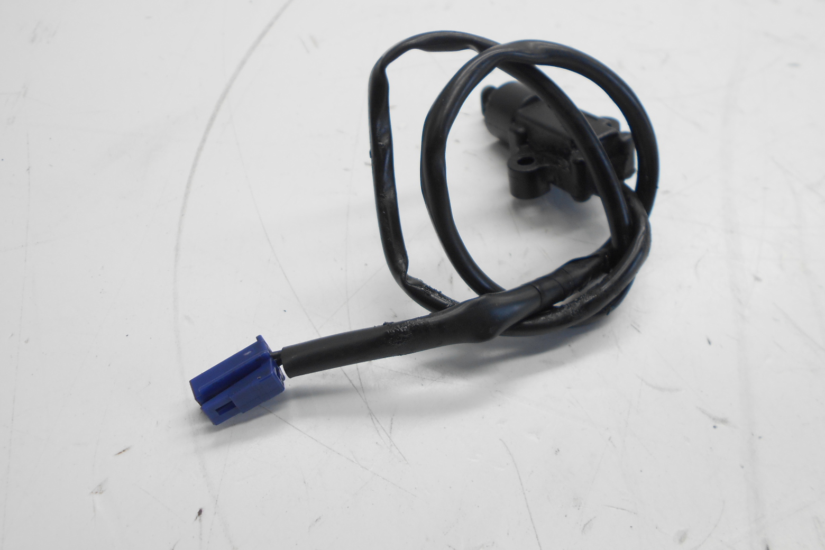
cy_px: 254
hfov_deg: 58.7
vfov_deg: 41.1
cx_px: 412
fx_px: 733
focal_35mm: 32
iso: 80
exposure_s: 1/50
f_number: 3.4
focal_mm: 5.1
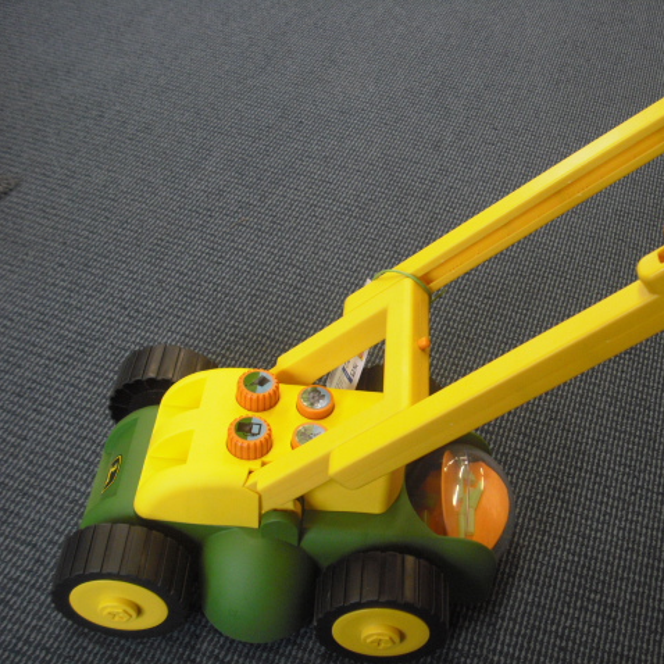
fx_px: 977
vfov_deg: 37.6
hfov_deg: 37.2
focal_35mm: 45
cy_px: 332
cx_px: 431
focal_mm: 6.2
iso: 200
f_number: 2.8
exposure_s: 1/100
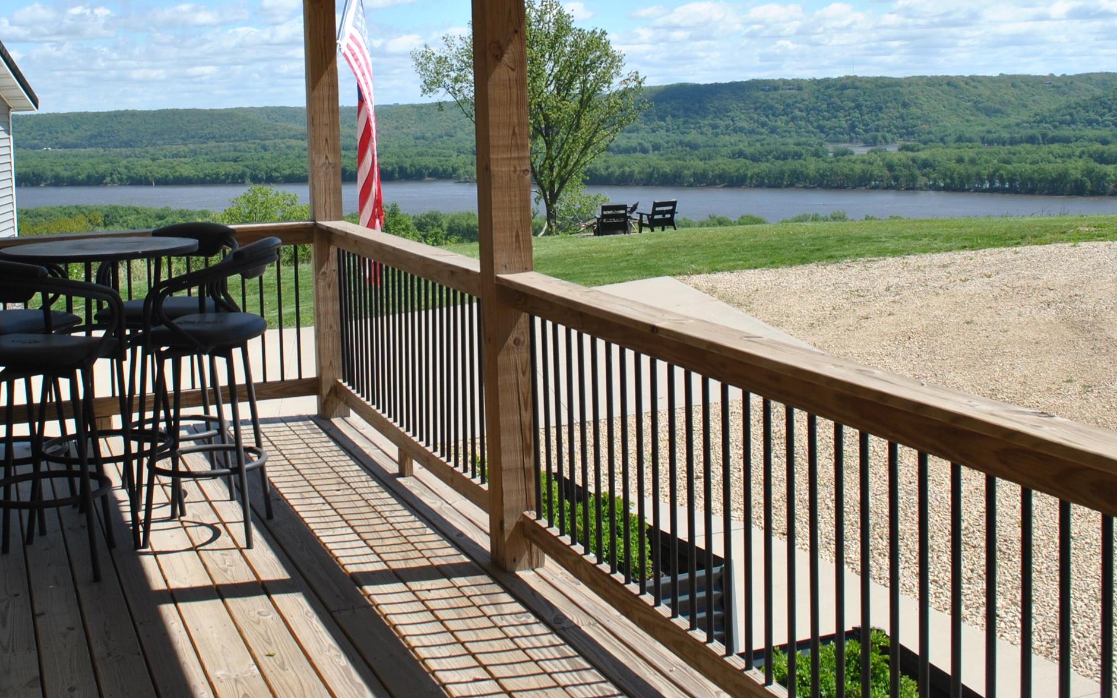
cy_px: 137
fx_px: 1370
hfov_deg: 44.2
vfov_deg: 28.0
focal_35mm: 45
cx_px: 474
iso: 100
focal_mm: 18
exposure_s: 1/250
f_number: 8
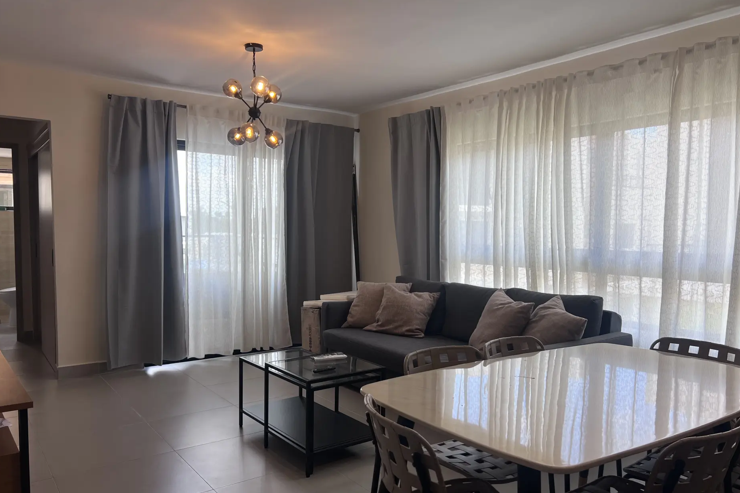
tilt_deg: -3.8
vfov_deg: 46.3
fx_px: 576
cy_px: 270
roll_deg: -0.3
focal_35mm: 28
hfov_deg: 65.5
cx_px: 378
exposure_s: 1/120
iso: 40
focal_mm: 5.7
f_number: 1.5
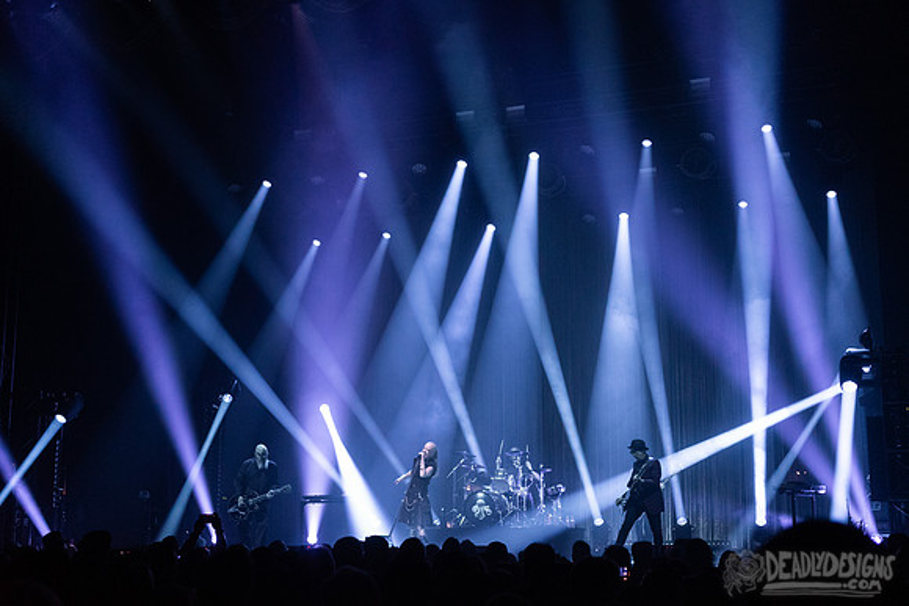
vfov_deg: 27.1
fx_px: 1257
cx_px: 466
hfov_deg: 39.8
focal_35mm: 50
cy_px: 296
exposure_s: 1/320
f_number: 3.2
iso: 2500
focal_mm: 45
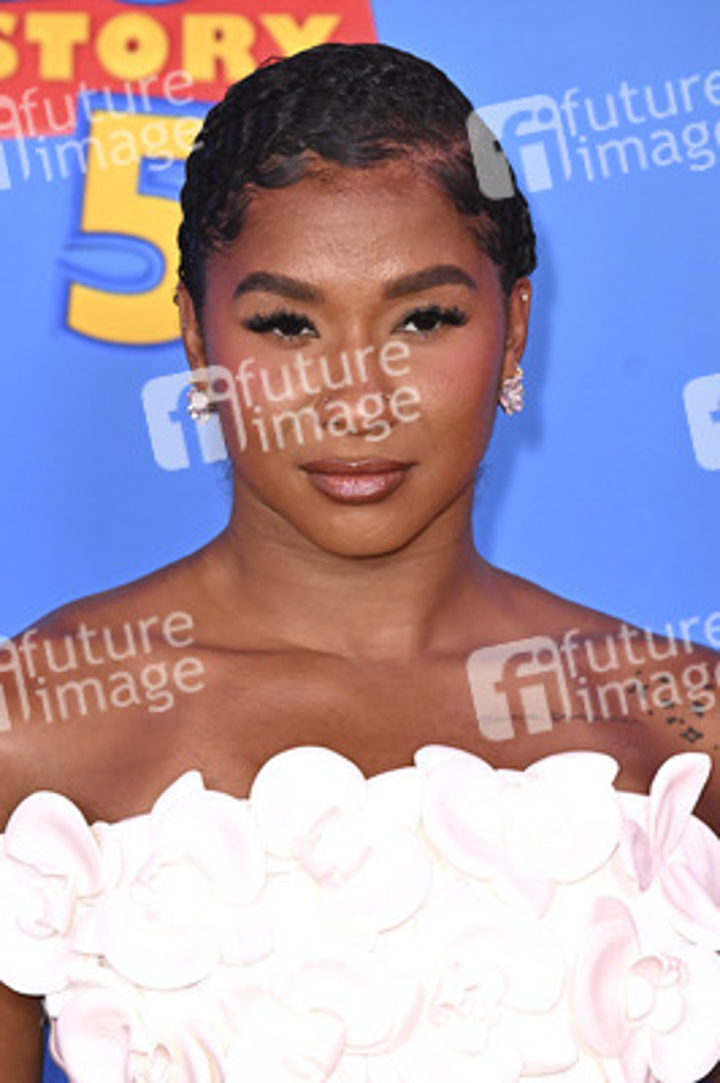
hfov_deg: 10.3
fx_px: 3997
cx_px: 360
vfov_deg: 15.4
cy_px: 542
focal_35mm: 133
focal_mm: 133
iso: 1250
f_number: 5.6
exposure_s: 1/250
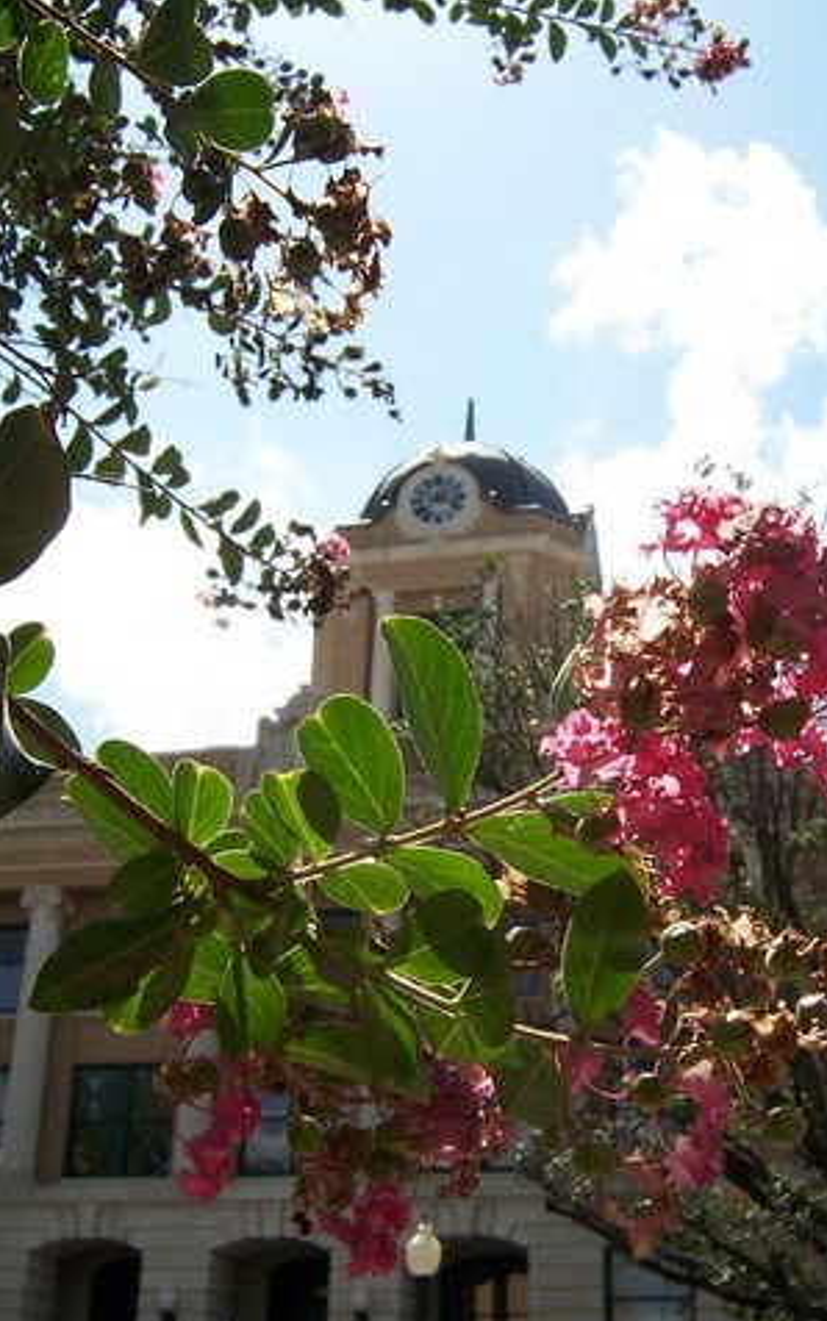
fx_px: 1693
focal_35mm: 47
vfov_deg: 42.6
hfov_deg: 27.3
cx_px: 527
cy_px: 663
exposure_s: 1/500
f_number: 5.6
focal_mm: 5.5
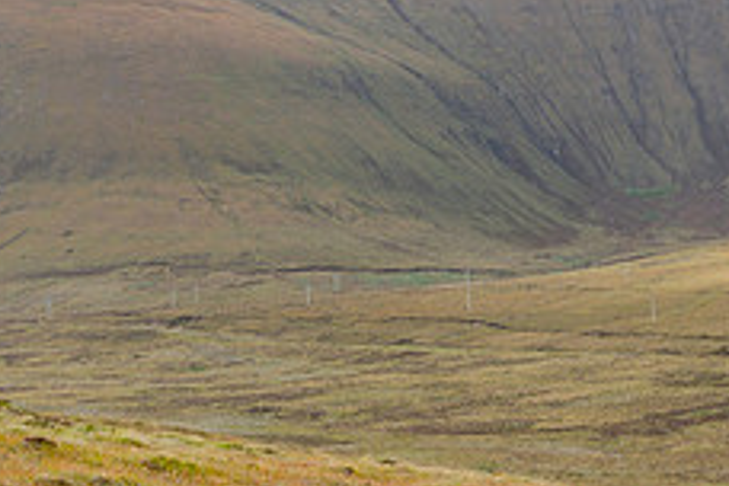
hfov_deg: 19.5
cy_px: 304
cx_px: 646
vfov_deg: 13.3
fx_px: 2086
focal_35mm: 103
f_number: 7.1
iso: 100
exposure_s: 1/125
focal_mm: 27
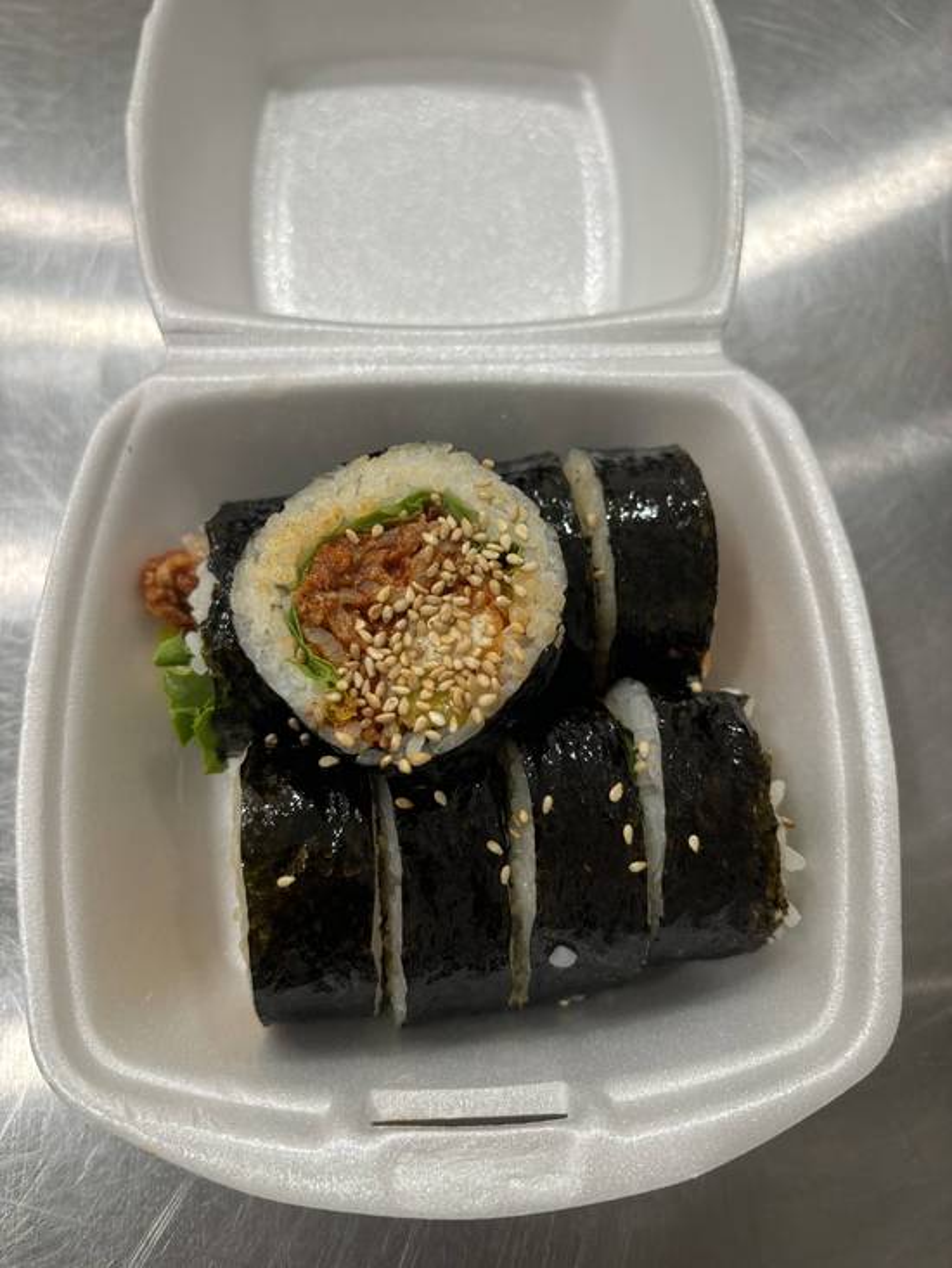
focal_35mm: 26
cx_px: 476
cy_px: 634
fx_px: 953
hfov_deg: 53.1
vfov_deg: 67.3
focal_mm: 5.96
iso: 125
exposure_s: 1/60
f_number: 1.6
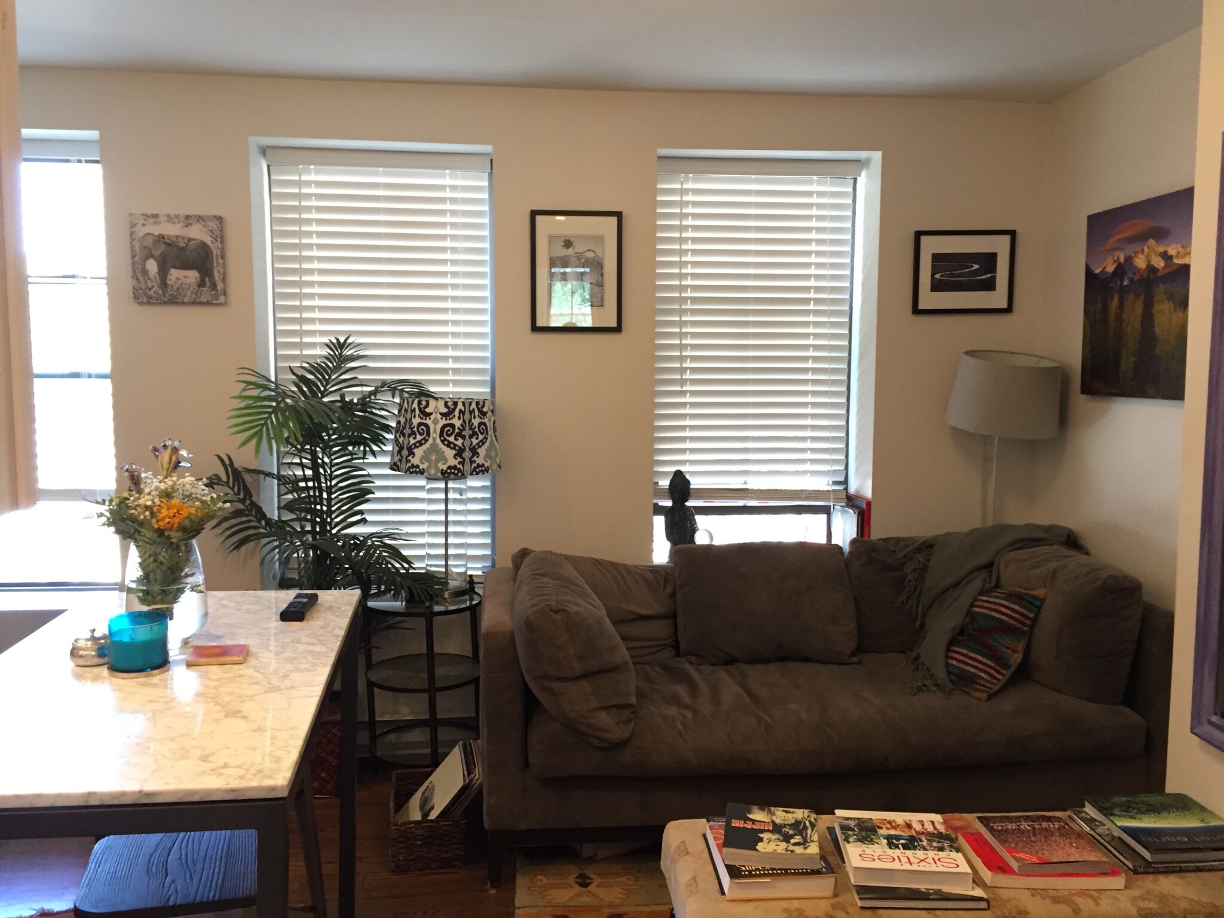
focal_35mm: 29
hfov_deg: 61.7
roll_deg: -0.8
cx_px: 612
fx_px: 1025
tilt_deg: -4.7
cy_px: 459
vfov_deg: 48.2
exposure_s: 1/30
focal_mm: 4.15
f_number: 2.2
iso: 125
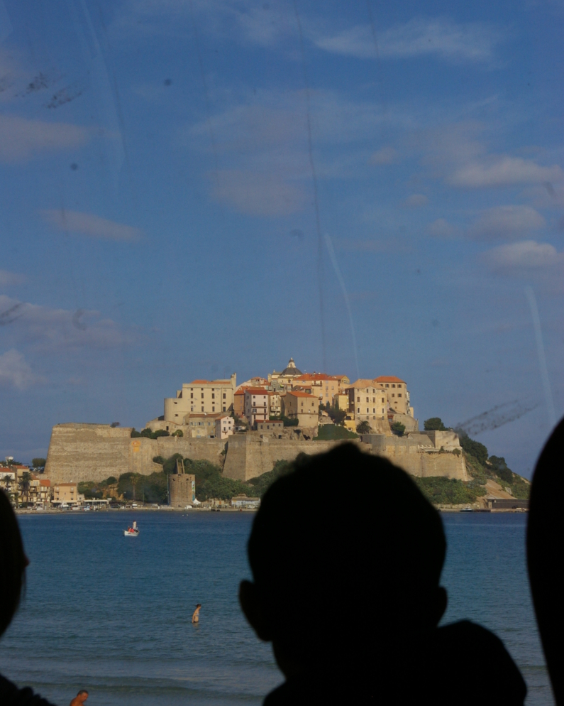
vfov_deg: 20.3
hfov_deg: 16.3
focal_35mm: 95
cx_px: 285
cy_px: 392
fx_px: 1974
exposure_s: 1/350
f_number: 11
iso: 400
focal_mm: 55
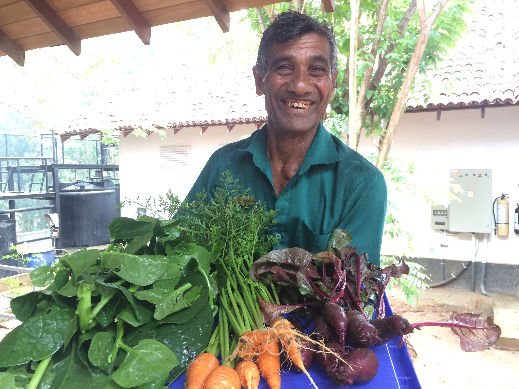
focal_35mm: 29
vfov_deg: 48.2
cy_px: 194
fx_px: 435
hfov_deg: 61.7
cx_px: 260
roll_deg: -0.1
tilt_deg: -6.1
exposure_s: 1/33
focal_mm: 4.15
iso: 125
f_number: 2.2
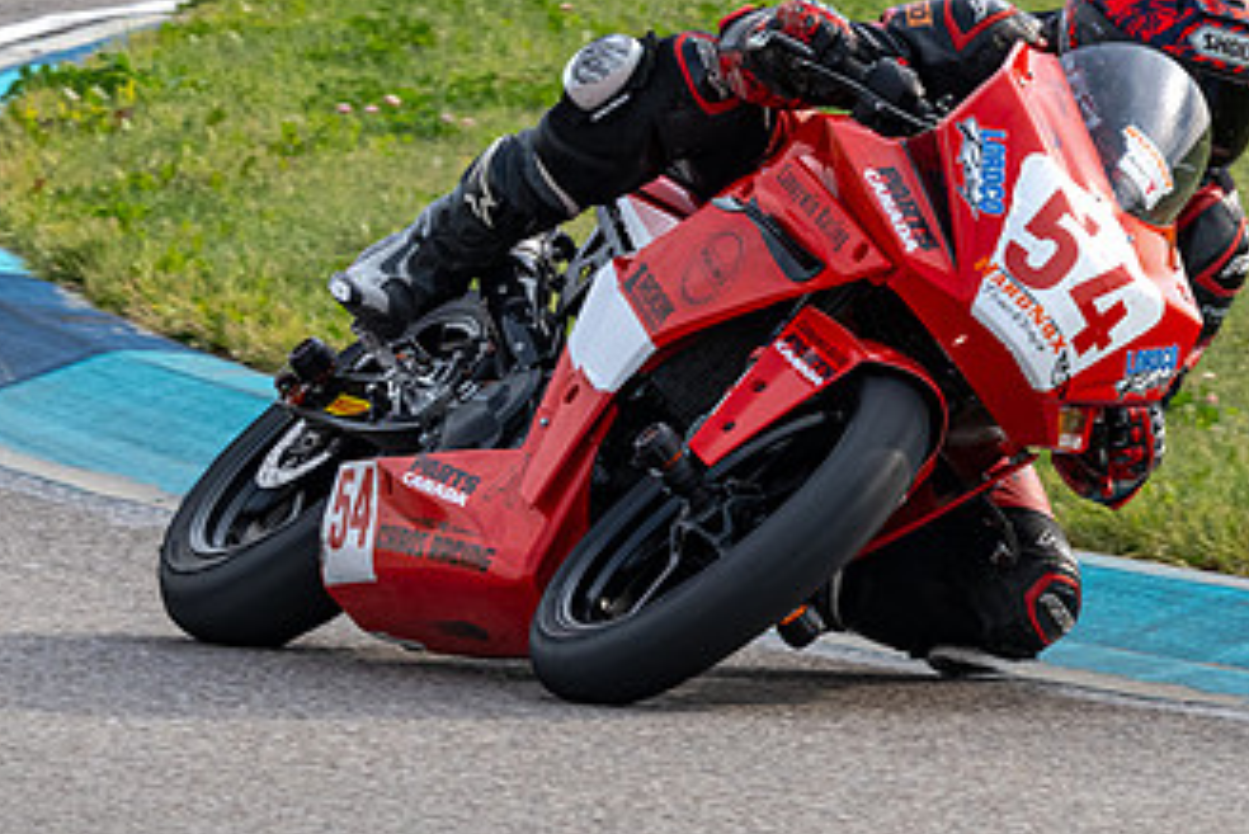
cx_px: 544
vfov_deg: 1.6
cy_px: 294
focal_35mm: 869
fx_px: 30161
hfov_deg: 2.4
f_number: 11
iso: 720
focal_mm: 310
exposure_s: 1/800
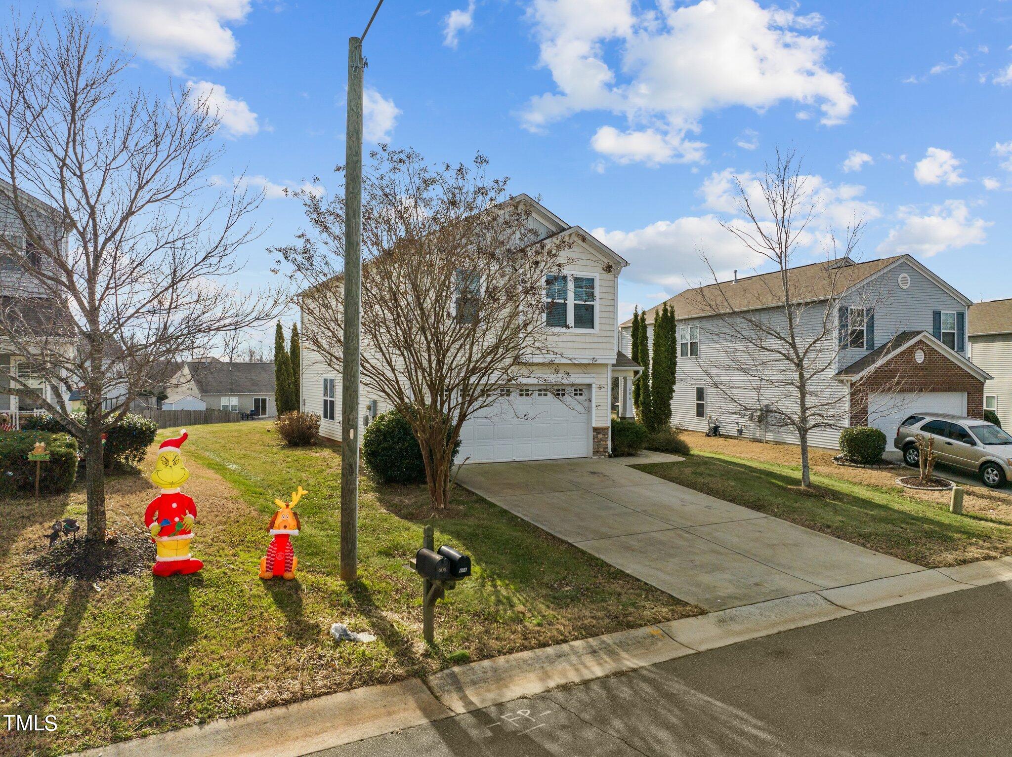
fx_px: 701
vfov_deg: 56.8
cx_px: 506
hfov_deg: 71.6
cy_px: 378
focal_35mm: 24
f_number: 2.8
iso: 400
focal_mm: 12.29
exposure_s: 1/8000
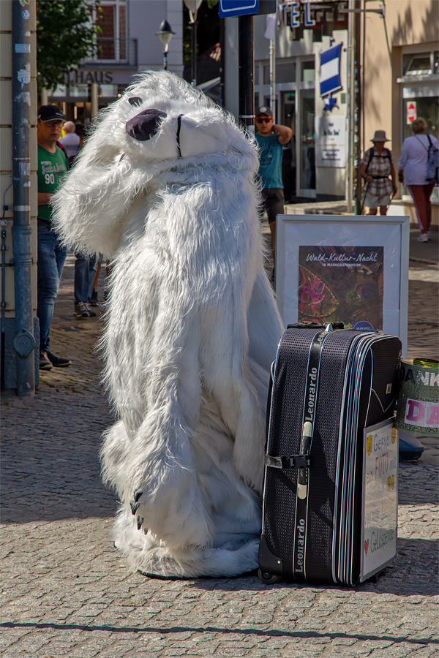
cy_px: 329
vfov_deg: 19.5
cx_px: 220
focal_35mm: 105
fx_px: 1920
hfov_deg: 13.0
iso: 100
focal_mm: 70
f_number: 8
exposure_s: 1/400
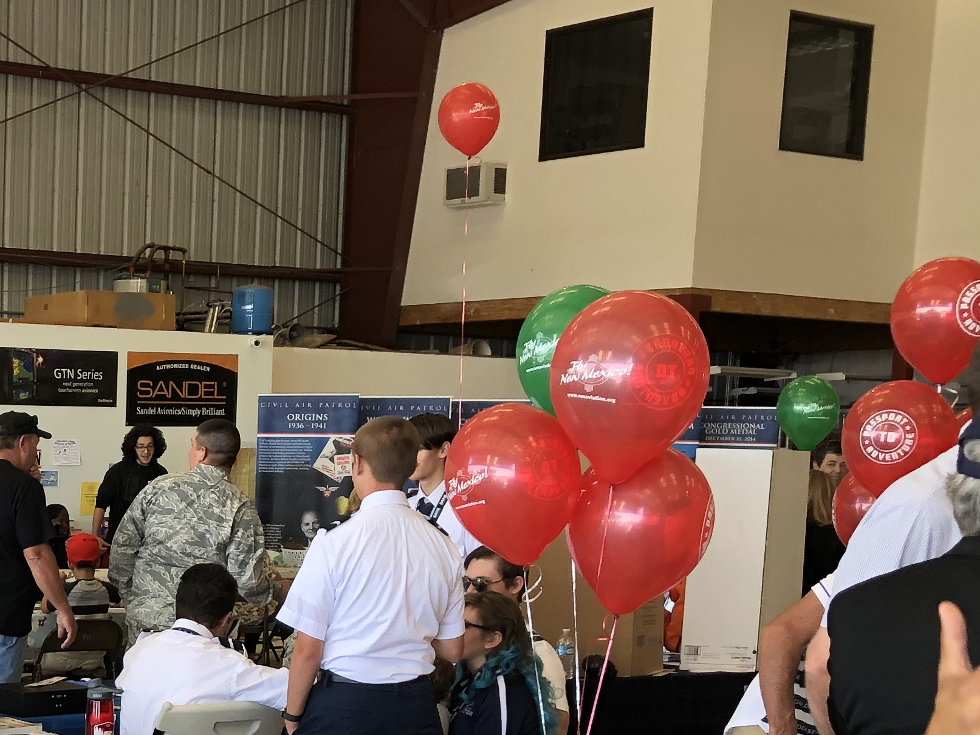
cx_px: -74
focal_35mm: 70
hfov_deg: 25.9
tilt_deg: -8.0
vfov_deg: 20.3
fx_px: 1982
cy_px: 757
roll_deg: -1.7
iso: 40
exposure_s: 1/120
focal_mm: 3.99
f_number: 1.8
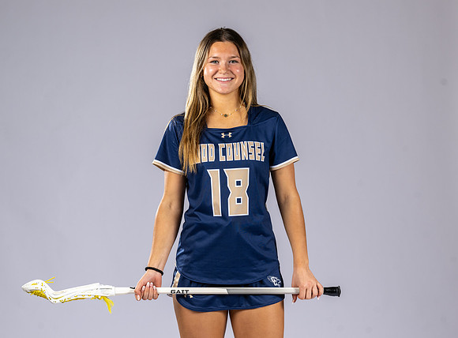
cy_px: 178
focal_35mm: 123
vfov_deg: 11.9
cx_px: 231
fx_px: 1618
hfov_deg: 16.1
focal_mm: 105
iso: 250
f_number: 6.3
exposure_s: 1/200
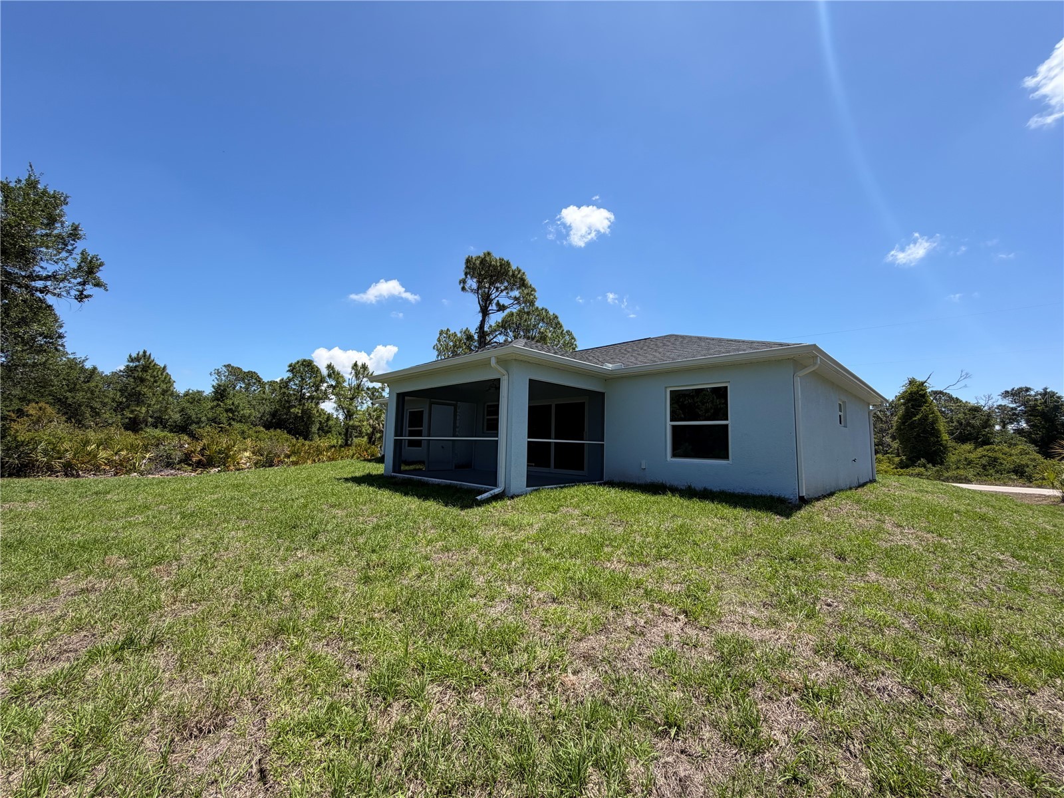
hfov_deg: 102.1
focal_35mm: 14
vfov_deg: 85.7
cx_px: 532
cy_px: 399
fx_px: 430
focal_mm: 2.22
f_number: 2.2
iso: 25
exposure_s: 1/770
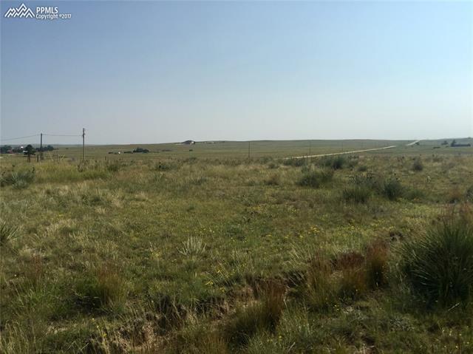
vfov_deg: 48.2
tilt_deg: -2.3
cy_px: 177
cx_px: 236
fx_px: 396
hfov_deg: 61.7
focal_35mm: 29
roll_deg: -2.1
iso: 32
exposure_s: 1/3968
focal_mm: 4.15
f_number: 2.2
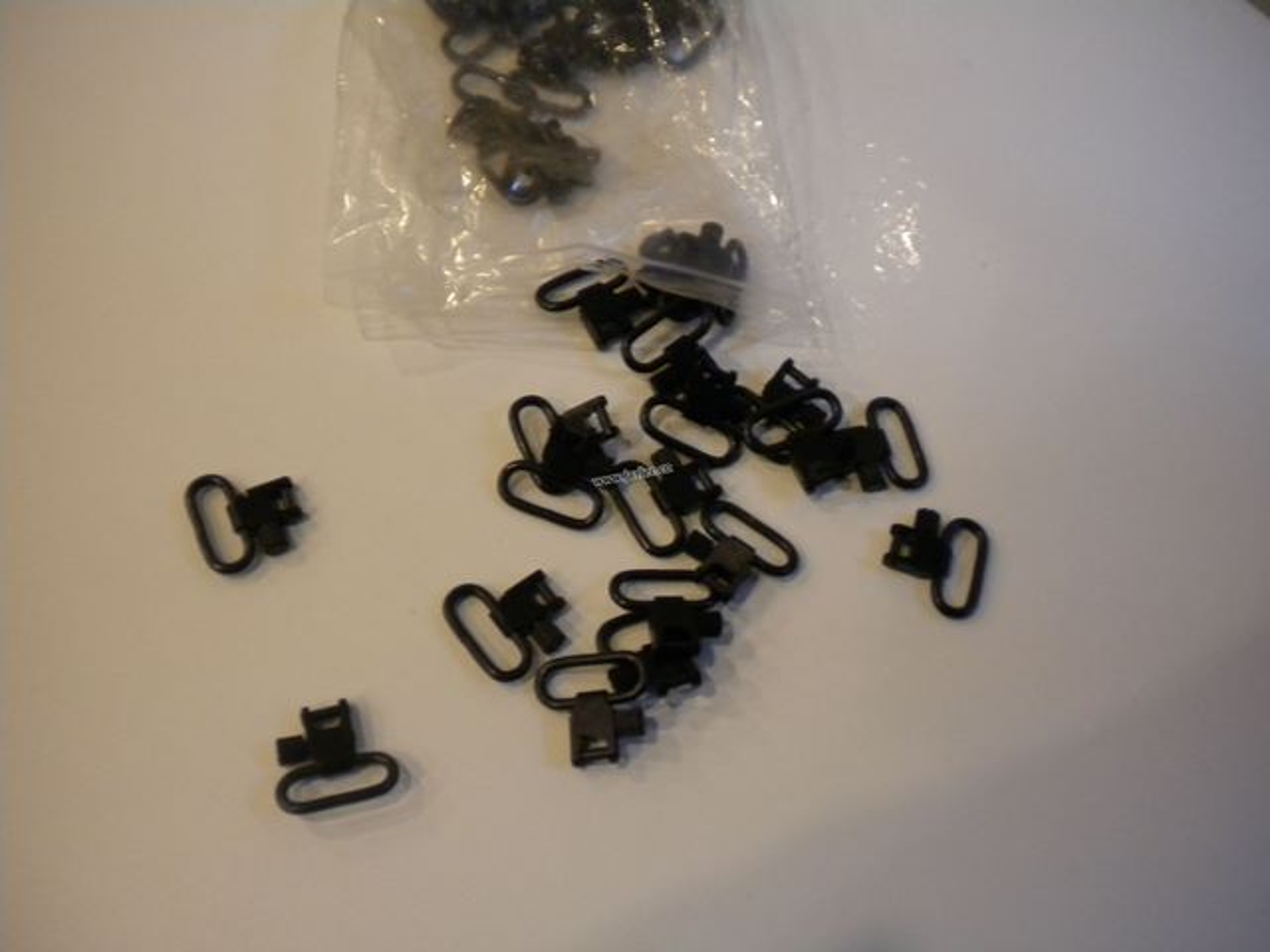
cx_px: 635
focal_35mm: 35
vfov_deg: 40.7
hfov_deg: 52.6
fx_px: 1284
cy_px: 476
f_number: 3.1
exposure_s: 1/23.6
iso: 400
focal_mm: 6.3
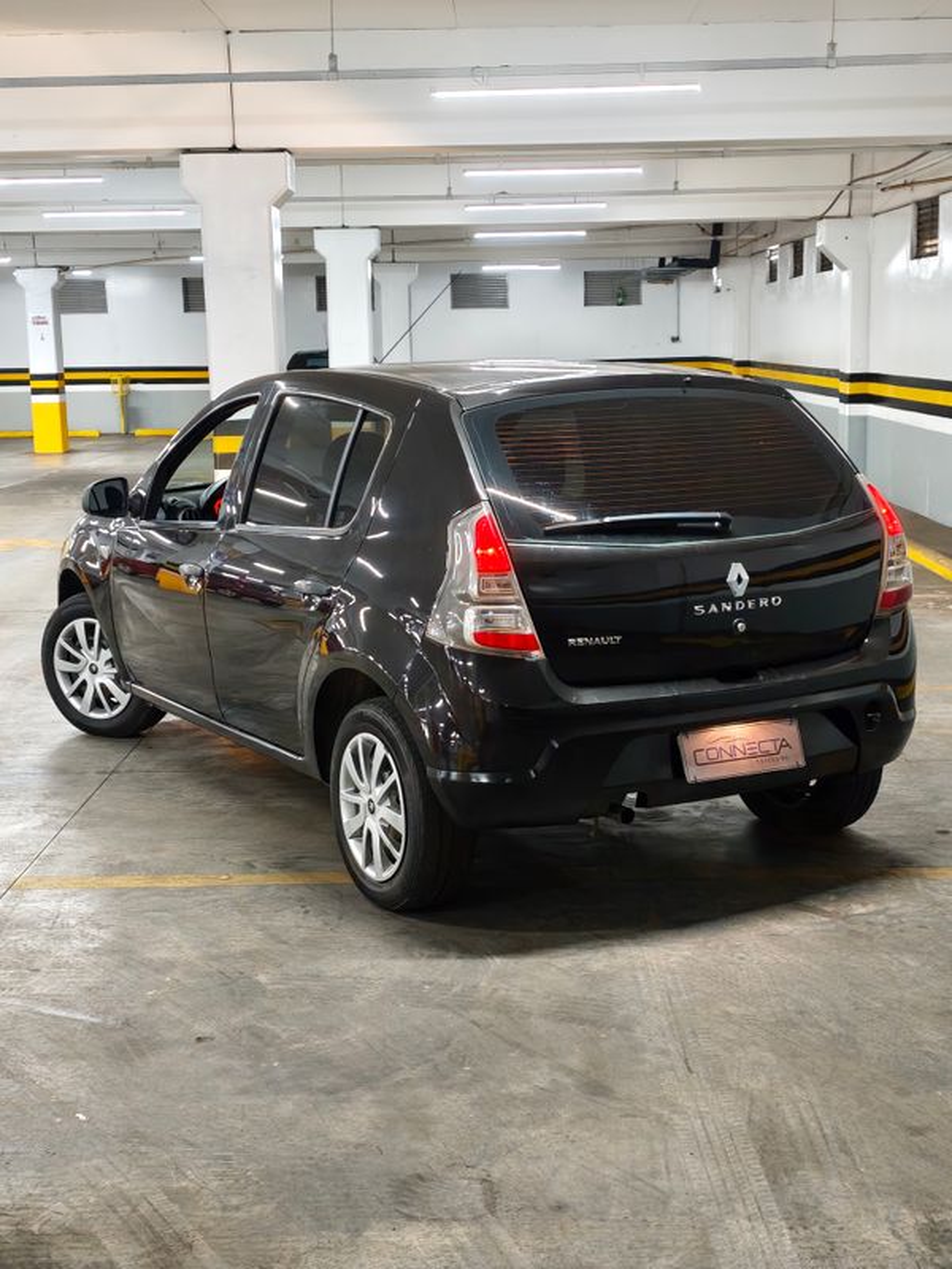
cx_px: 476
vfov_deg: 41.2
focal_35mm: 46
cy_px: 634
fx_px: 1687
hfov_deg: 31.5
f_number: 1.67
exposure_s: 1/40
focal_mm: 6.62
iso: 200
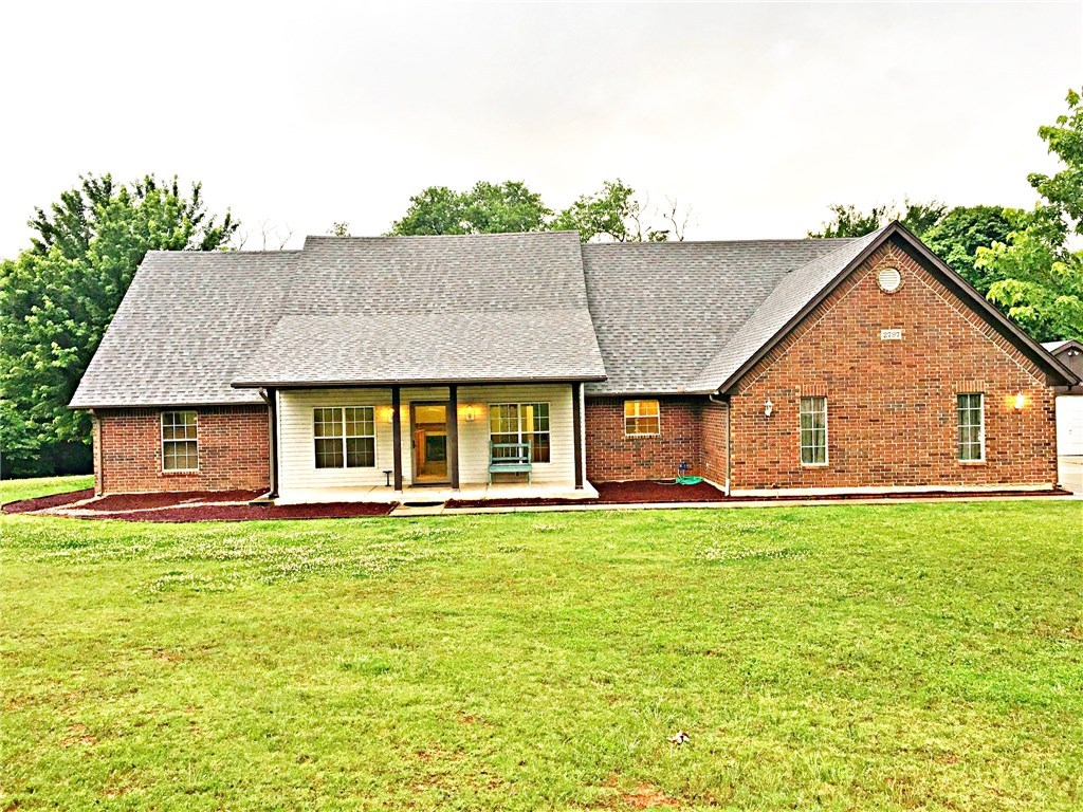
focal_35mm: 29
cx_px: 542
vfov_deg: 48.2
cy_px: 406
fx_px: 907
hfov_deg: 61.7
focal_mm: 4.15
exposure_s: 1/30
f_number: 2.2
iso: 25
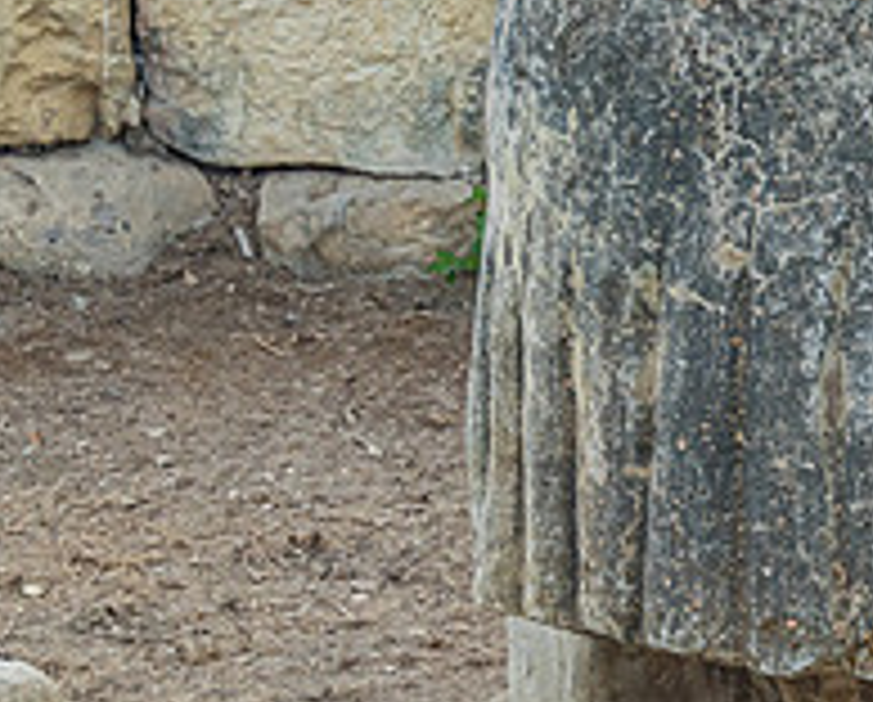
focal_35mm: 147
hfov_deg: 12.7
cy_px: 547
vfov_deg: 10.5
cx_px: 1112
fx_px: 3806
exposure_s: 1/125
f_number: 5.6
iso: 400
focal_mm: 35
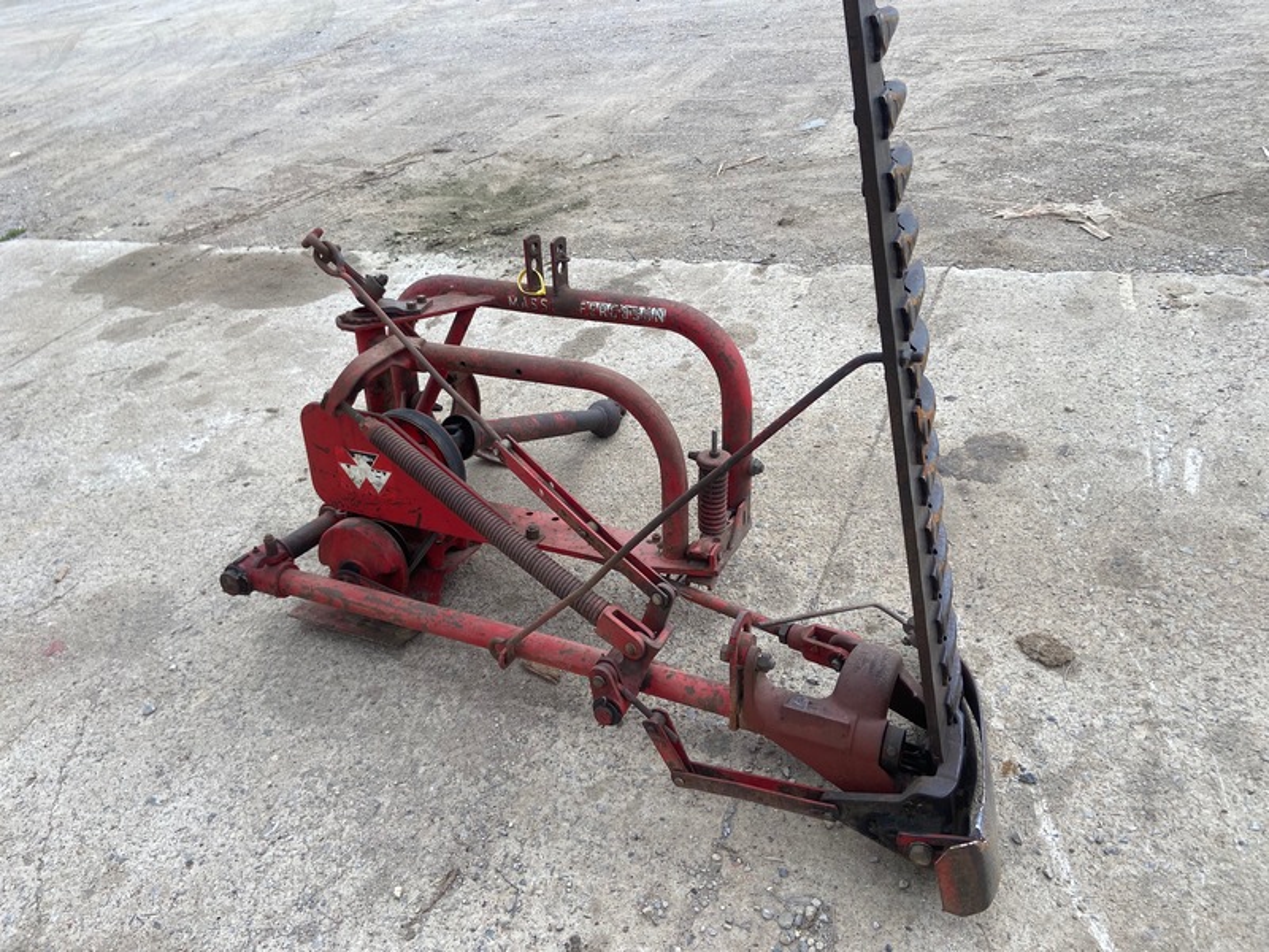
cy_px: 476
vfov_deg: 53.1
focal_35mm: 26
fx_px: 953
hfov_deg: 67.3
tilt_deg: -38.3
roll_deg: +10.1
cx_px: 634
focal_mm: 4.25
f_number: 1.8
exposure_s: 1/369
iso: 32
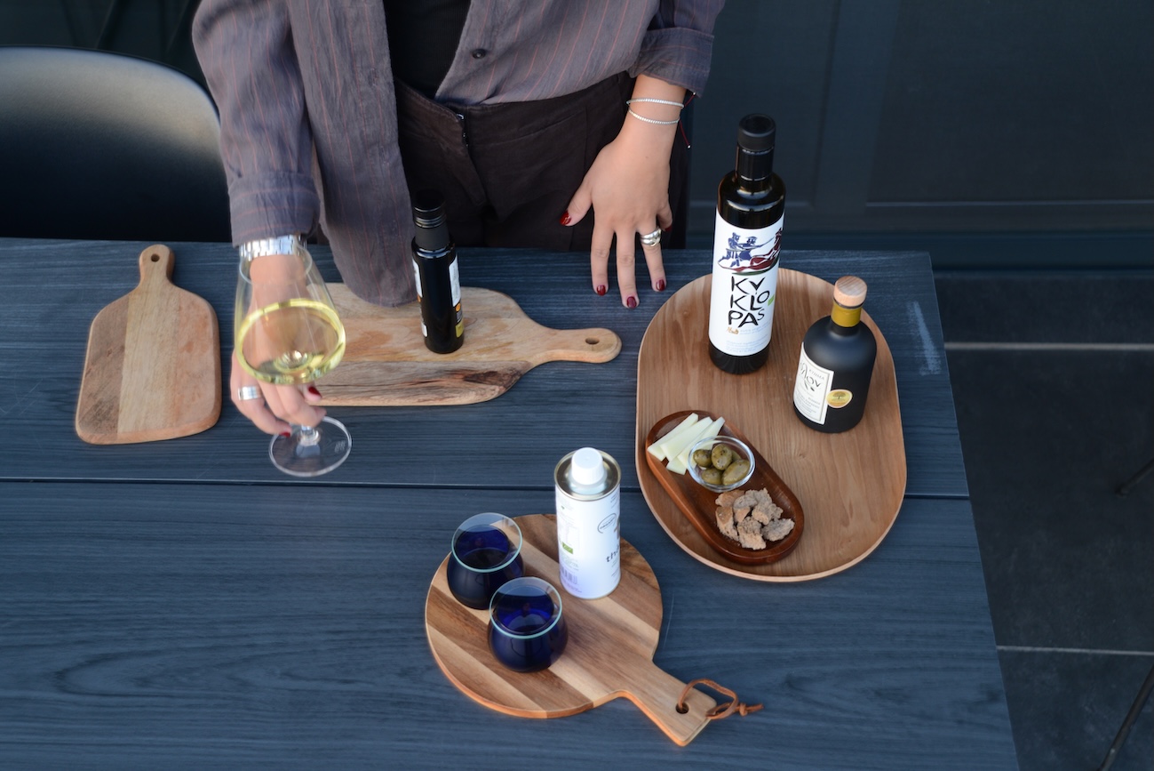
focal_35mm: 50
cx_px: 577
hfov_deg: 39.6
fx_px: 1603
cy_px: 386
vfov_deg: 27.0
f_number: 4.5
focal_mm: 50
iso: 500
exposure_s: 1/40
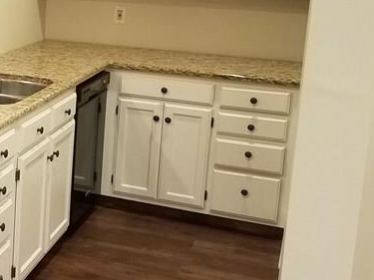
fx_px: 767
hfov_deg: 25.9
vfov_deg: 20.5
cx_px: -4
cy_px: 57
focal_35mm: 71
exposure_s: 1/40
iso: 160
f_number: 1.7
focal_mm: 4.2
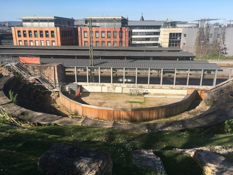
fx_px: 195
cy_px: 88
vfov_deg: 48.2
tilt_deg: -17.4
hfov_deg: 61.7
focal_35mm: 29
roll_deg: -0.7
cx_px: 116
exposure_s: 1/1241
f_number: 2.2
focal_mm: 4.15
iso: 25
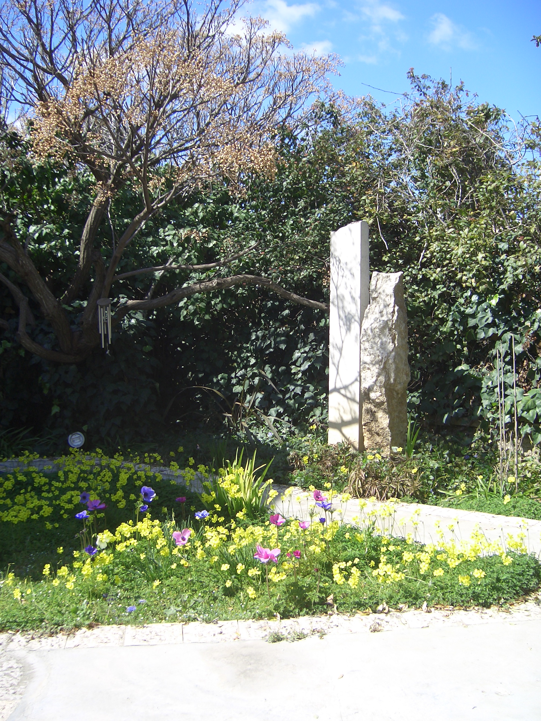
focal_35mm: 39
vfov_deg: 47.9
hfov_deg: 36.8
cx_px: 270
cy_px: 360
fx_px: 813
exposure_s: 1/640
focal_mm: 8
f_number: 2.8
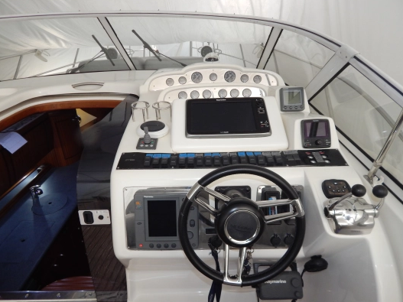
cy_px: 153
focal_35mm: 24
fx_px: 279
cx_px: 197
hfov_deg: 71.6
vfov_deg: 56.8
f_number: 3
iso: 180
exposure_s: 1/30
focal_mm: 4
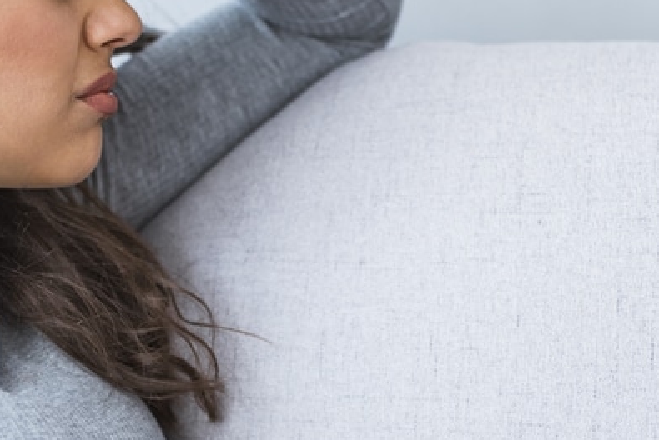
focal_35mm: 111
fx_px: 2033
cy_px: 319
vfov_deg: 12.3
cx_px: 289
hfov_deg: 18.4
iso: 160
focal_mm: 35
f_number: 2
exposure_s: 1/100
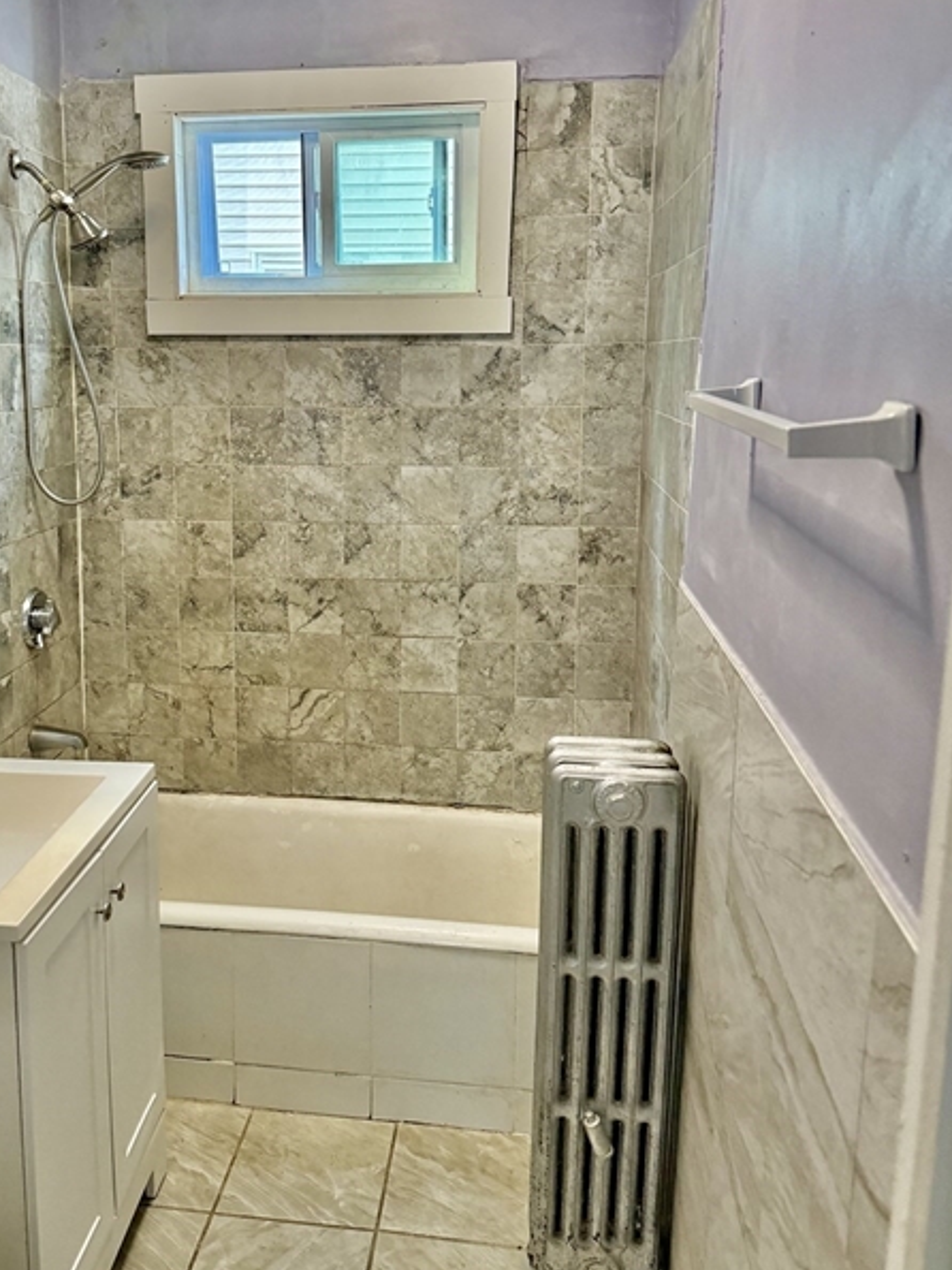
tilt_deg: -9.0
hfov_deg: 45.0
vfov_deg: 58.1
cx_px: 350
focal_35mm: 31
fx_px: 1137
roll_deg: -0.3
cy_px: 538
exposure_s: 1/120
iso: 320
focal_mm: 6.76
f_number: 1.78
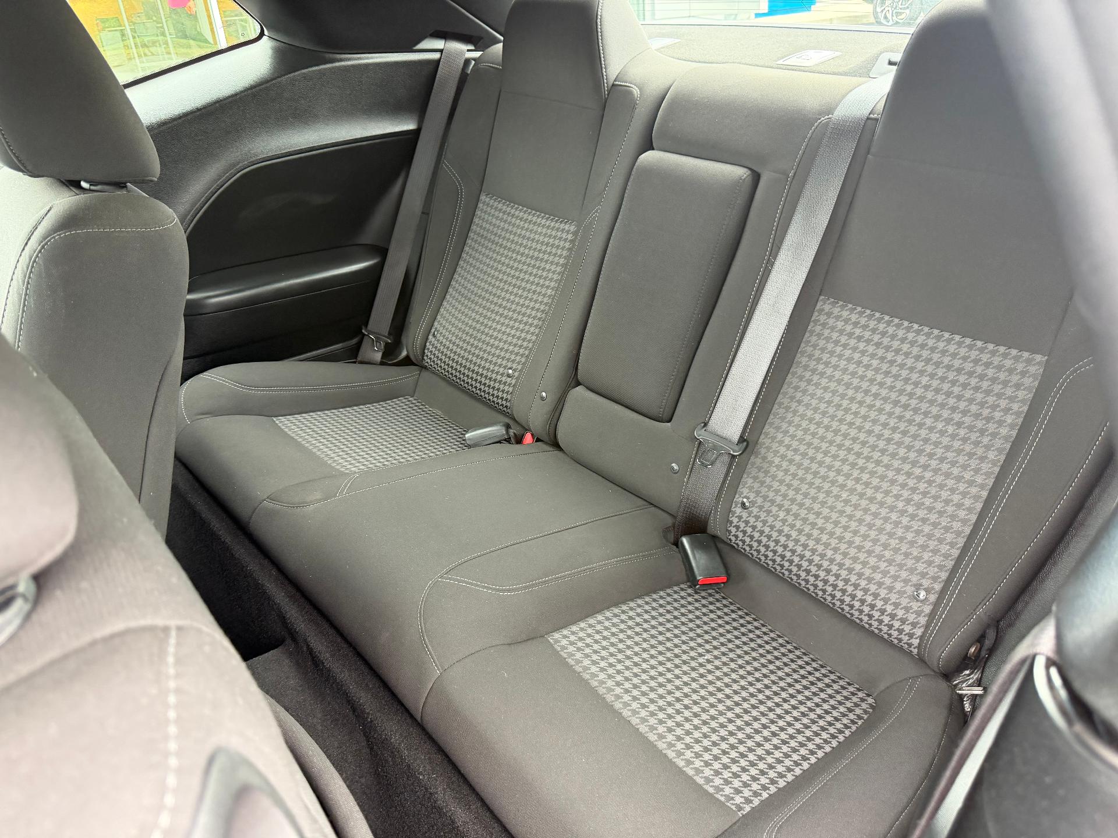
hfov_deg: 71.6
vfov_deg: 56.8
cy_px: 419
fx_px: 775
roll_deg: +5.7
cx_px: 559
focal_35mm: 24
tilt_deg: -26.5
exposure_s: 1/65
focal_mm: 6.76
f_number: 1.78
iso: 200
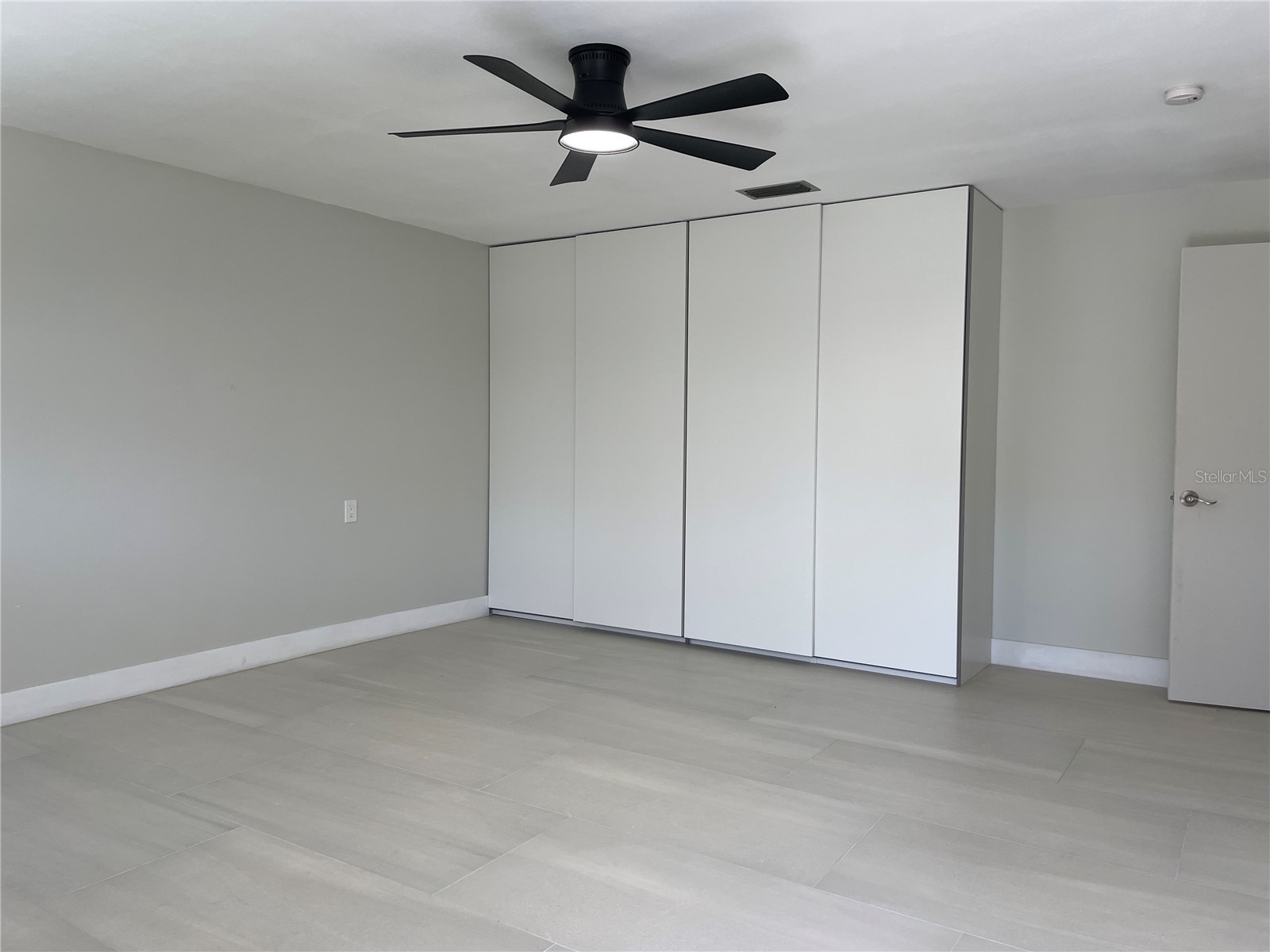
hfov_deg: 67.3
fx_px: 954
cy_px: 476
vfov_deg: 53.1
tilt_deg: -3.0
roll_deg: -1.1
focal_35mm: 26
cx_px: 635
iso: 40
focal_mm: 4.2
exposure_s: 1/120
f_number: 1.6
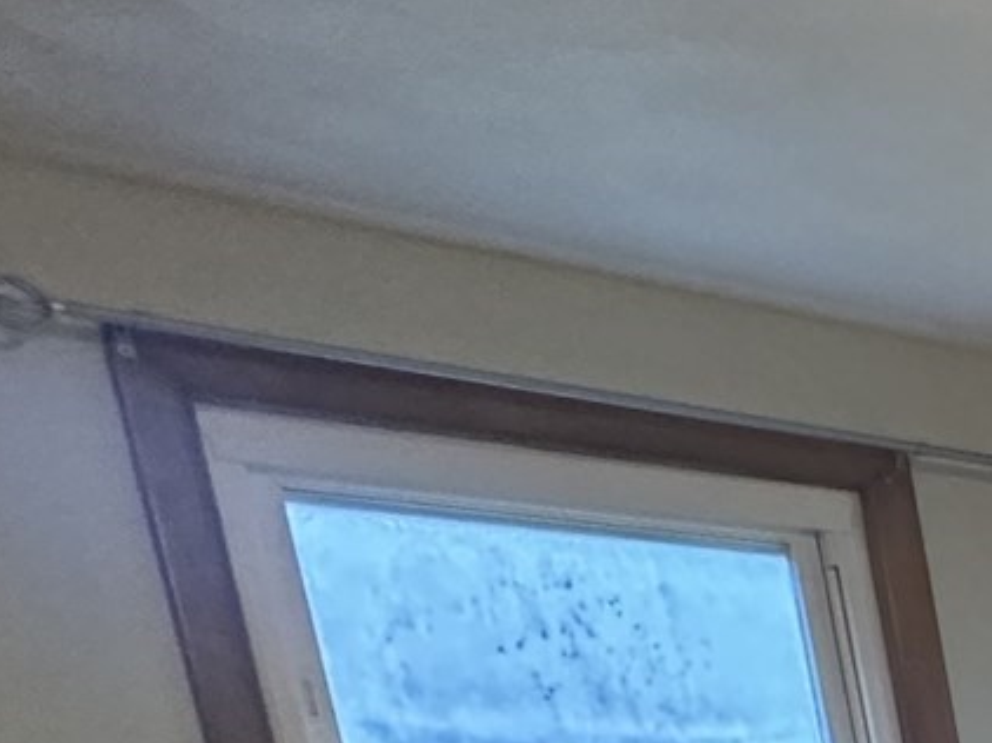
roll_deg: +3.6
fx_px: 1948
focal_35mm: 68
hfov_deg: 17.6
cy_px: 1314
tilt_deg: -11.1
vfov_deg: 17.7
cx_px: 2092
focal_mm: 2.22
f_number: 2.2
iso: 320
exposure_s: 1/60
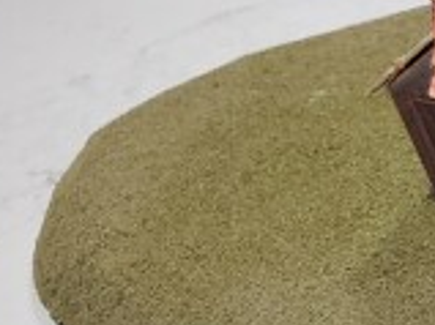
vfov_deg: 14.7
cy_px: 347
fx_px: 1231
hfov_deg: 16.7
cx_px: 780
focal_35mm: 98
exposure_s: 1/60
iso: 200
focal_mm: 4.3
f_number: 2.4
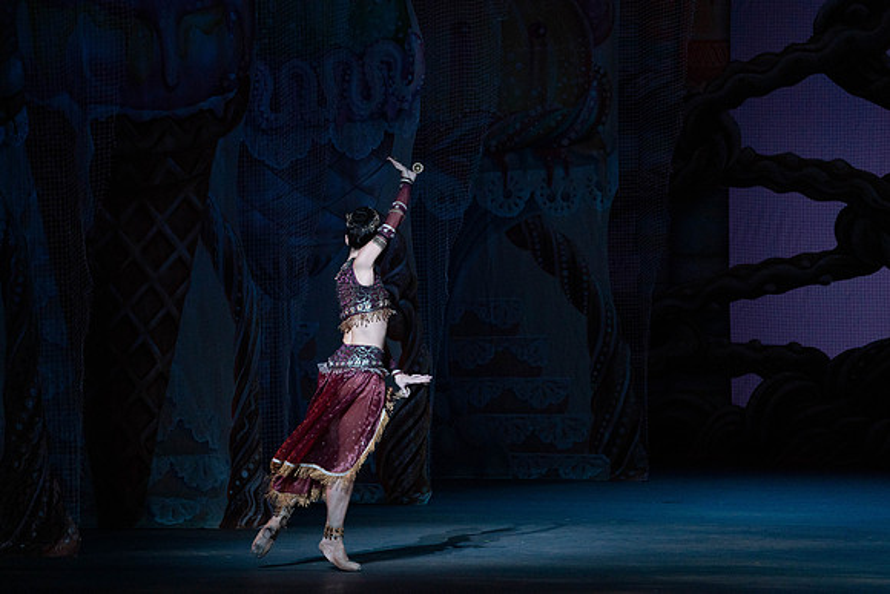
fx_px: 4945
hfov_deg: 10.3
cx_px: 445
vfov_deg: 6.9
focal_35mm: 200
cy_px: 297
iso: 3200
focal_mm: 200
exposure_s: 1/320
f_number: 5.6
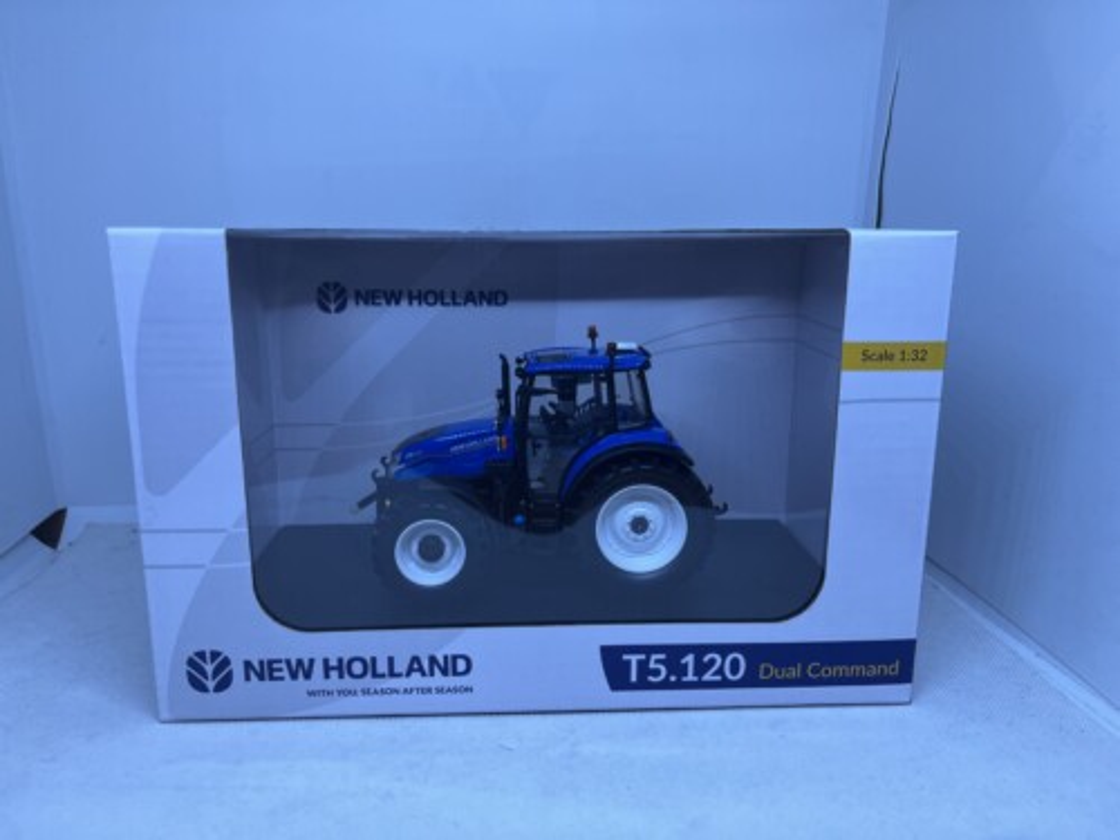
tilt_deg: -11.8
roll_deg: +0.3
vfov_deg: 53.1
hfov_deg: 67.3
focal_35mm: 26
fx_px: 841
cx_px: 560
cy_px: 420
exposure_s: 1/121
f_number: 1.6
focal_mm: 5.1
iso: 40
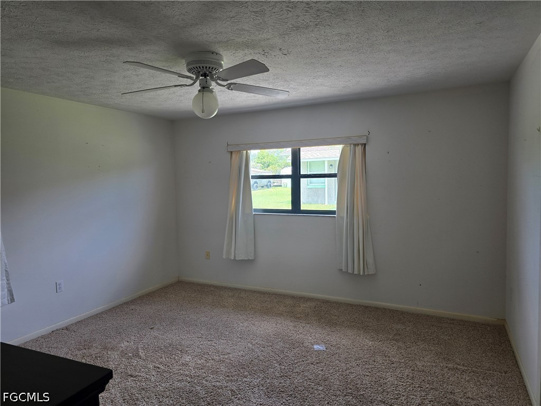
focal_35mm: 23
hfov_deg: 73.9
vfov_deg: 58.9
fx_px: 359
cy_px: 203
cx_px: 270
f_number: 1.7
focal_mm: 6.3
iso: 40
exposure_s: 1/180
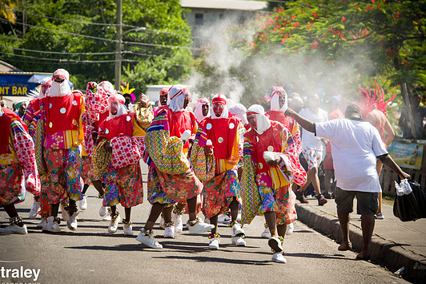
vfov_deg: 7.6
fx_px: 2129
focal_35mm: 180
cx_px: 201
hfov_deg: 11.4
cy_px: 141
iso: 100
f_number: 6.3
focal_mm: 165
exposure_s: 1/200
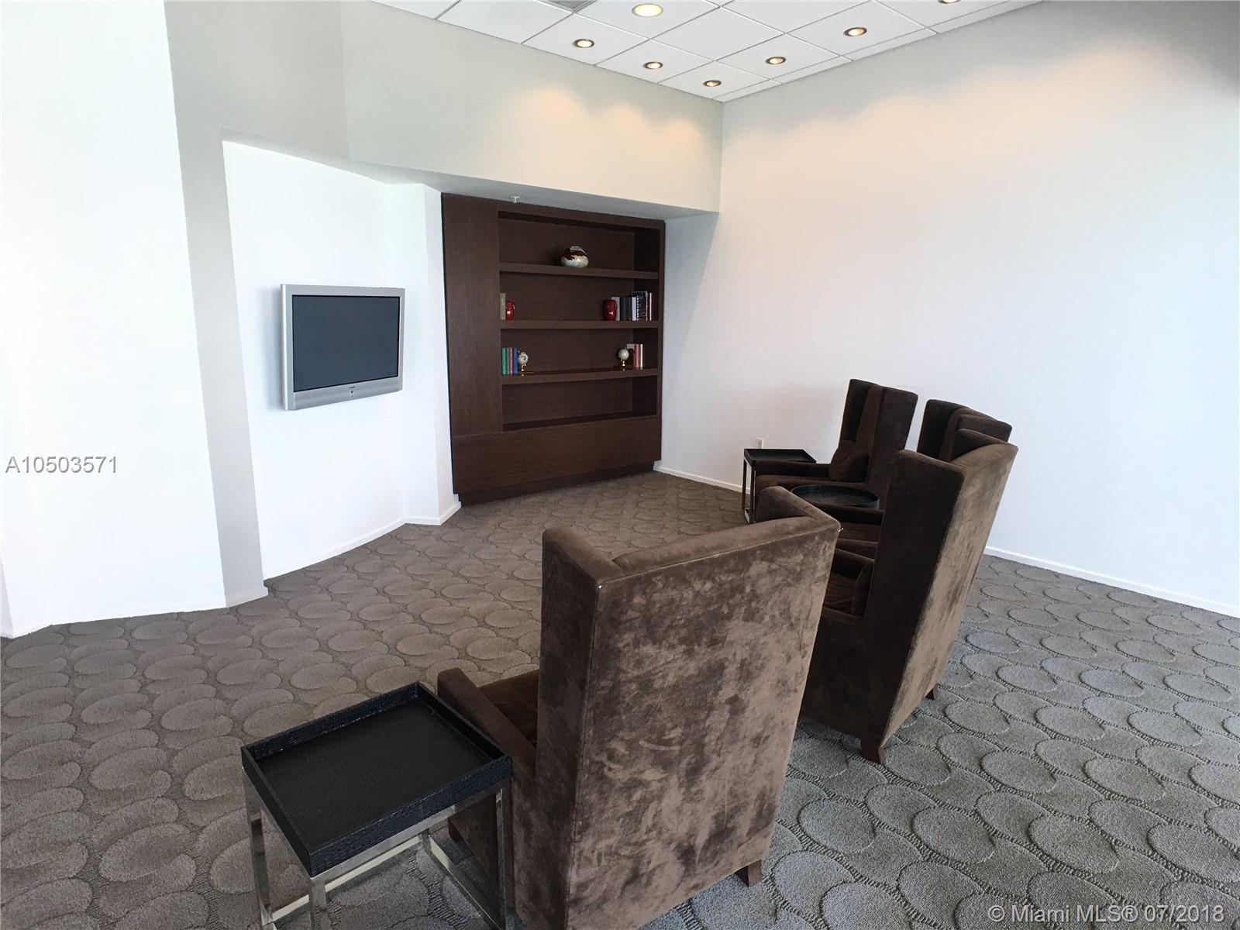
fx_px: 1039
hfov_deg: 61.7
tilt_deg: -11.1
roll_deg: -0.5
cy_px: 465
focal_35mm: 29
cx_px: 620
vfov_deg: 48.2
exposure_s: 1/30
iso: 32
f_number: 2.2
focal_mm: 4.15
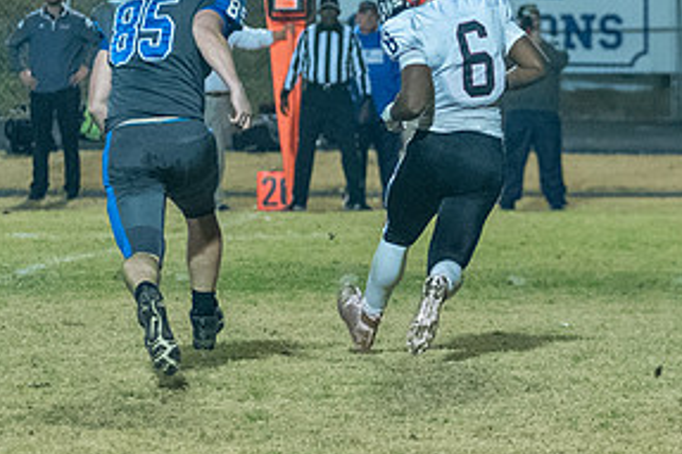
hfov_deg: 6.3
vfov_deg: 4.2
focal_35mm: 328
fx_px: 6210
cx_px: 513
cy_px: 59
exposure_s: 1/800
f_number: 2.8
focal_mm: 104
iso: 8000
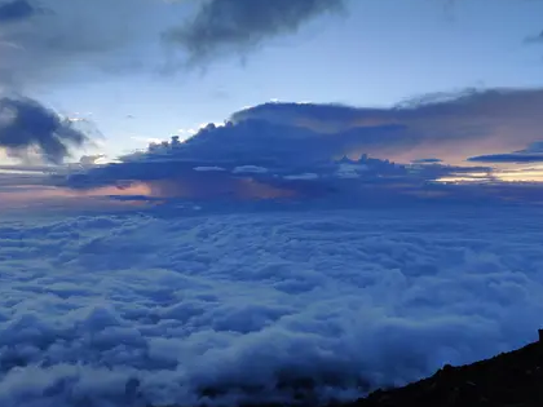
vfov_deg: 49.7
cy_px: 196
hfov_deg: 63.4
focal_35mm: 28
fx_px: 439
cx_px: 279
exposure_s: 1/383
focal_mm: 4.25
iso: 100
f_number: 1.7
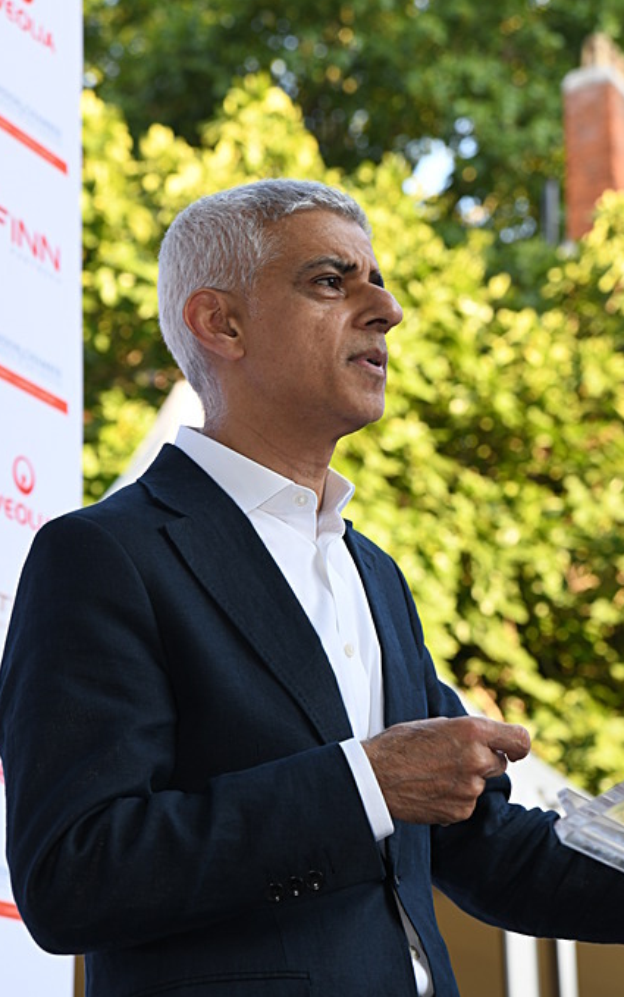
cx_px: 290
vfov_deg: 20.4
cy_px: 533
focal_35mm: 102
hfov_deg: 12.8
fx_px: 2772
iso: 400
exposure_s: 1/125
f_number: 6.3
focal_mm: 85
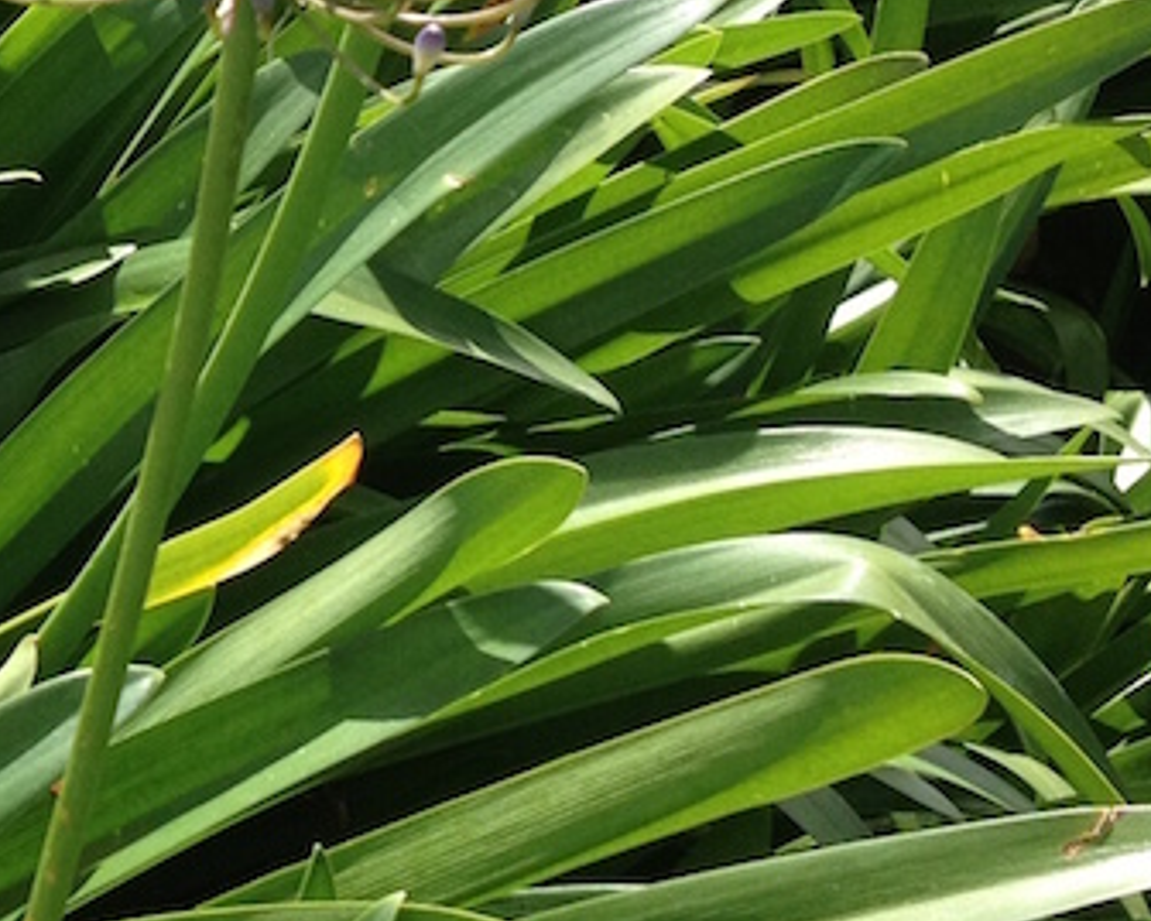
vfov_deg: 12.6
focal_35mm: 122
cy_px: 137
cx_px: -236
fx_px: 4157
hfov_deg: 15.2
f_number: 2.4
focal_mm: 4.28
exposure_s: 1/863
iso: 50
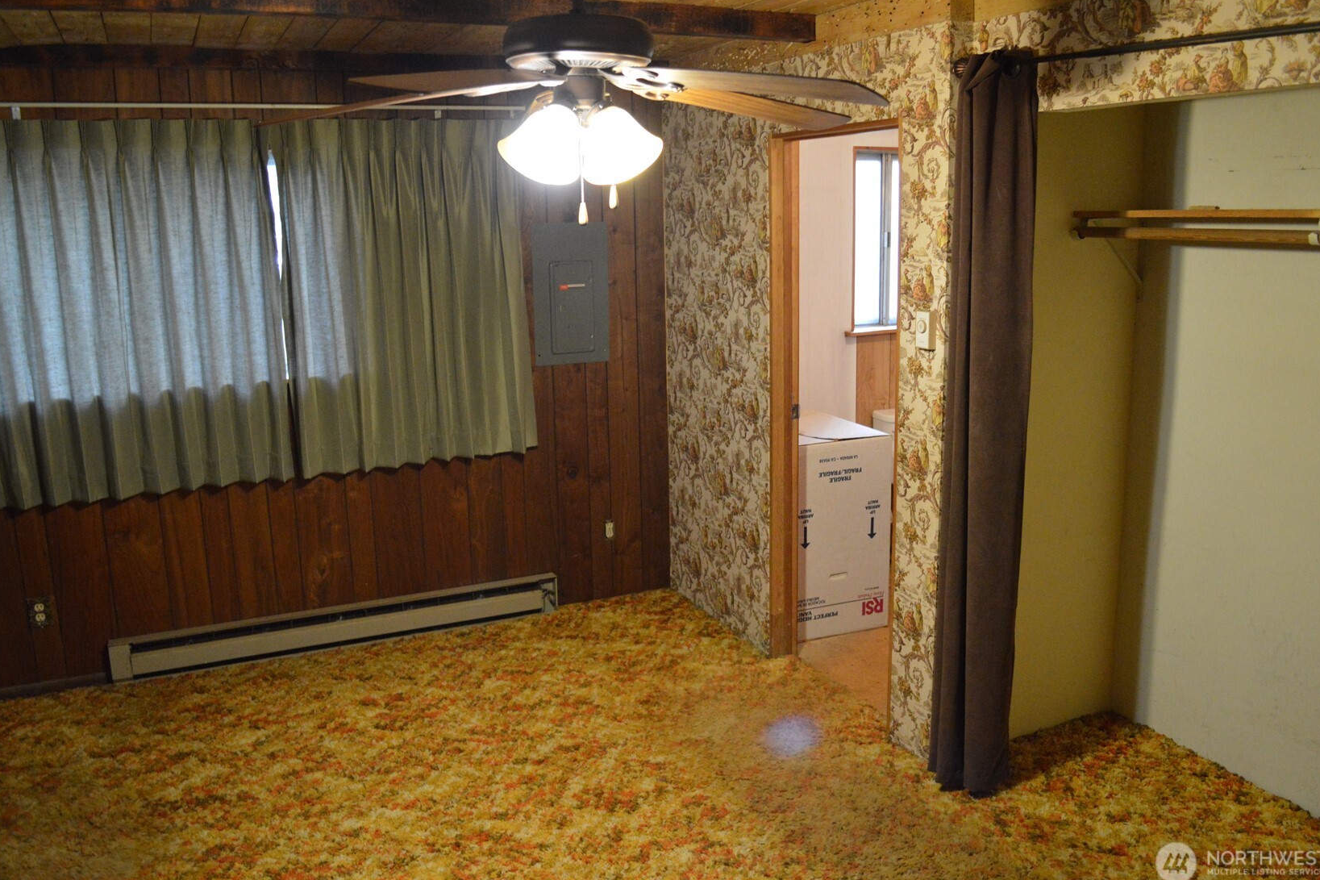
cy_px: 438
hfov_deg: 65.5
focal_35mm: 28
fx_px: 1026
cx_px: 667
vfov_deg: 46.4
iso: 2200
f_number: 3.5
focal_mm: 18
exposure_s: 1/30
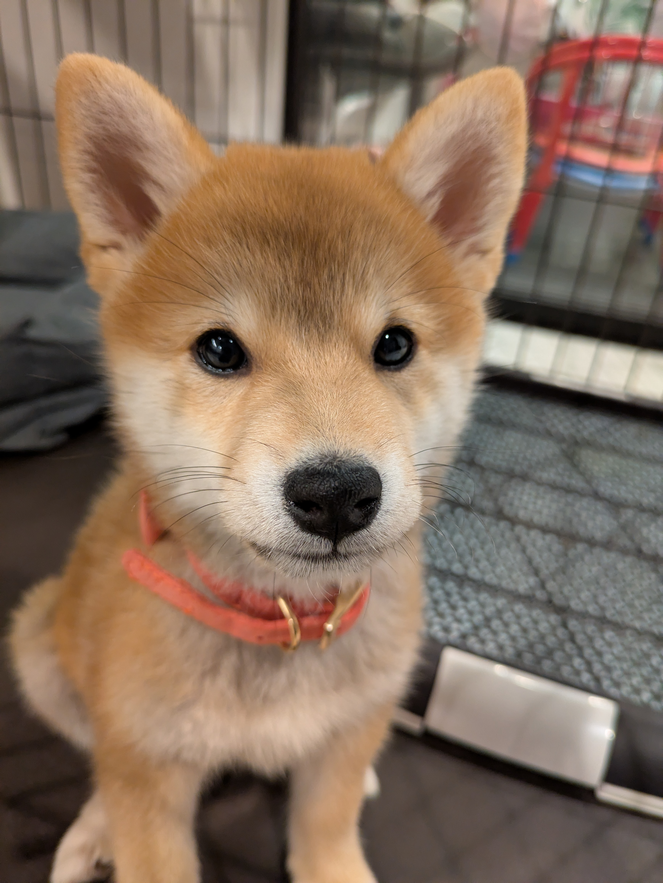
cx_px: 332
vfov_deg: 69.4
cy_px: 442
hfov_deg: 54.9
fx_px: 638
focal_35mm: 25
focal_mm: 5.43
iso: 599
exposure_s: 1/30
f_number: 1.89
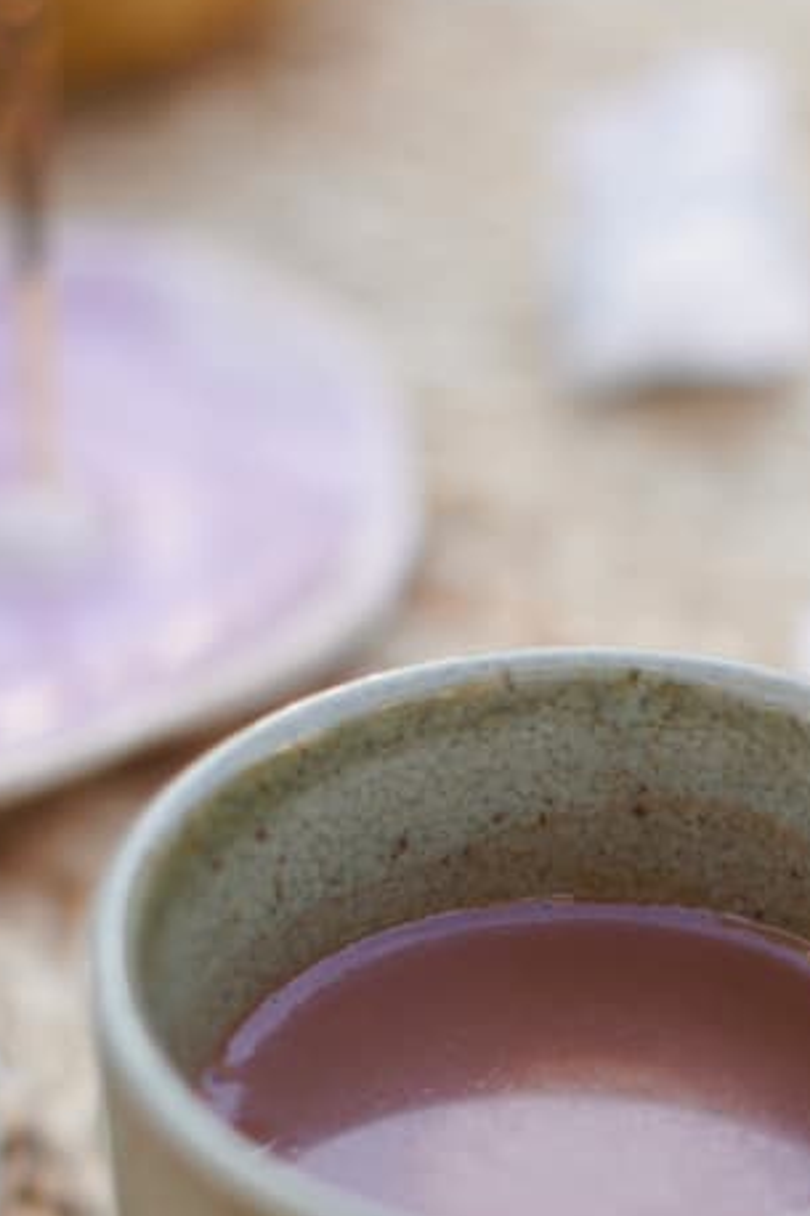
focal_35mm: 123
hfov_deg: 11.1
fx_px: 4154
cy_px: 960
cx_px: 579
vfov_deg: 16.5
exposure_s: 1/250
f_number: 2.2
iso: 100
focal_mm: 50
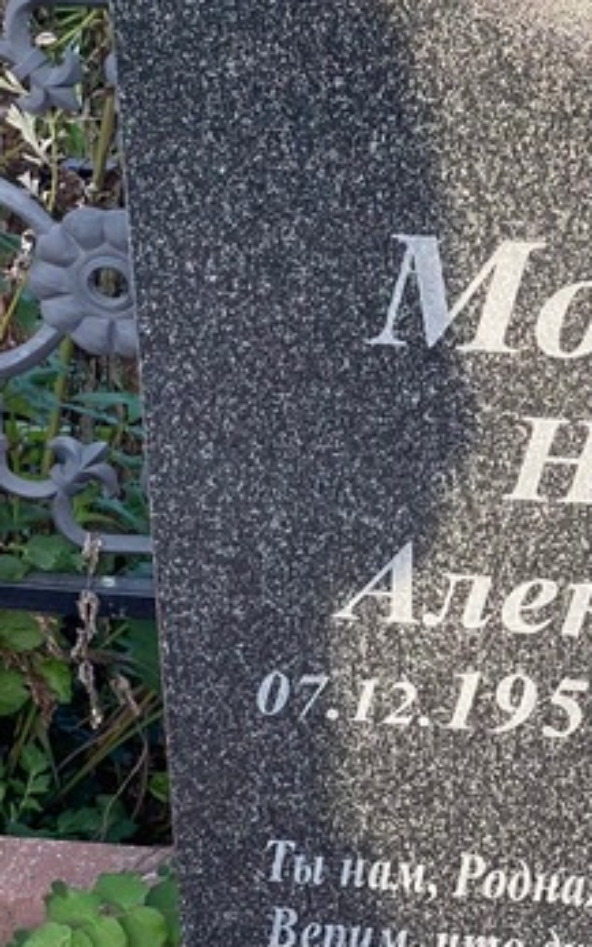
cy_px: 377
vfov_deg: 16.4
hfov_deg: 10.0
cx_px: 851
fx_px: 3277
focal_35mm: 127
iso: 20
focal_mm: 6
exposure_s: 1/227
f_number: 2
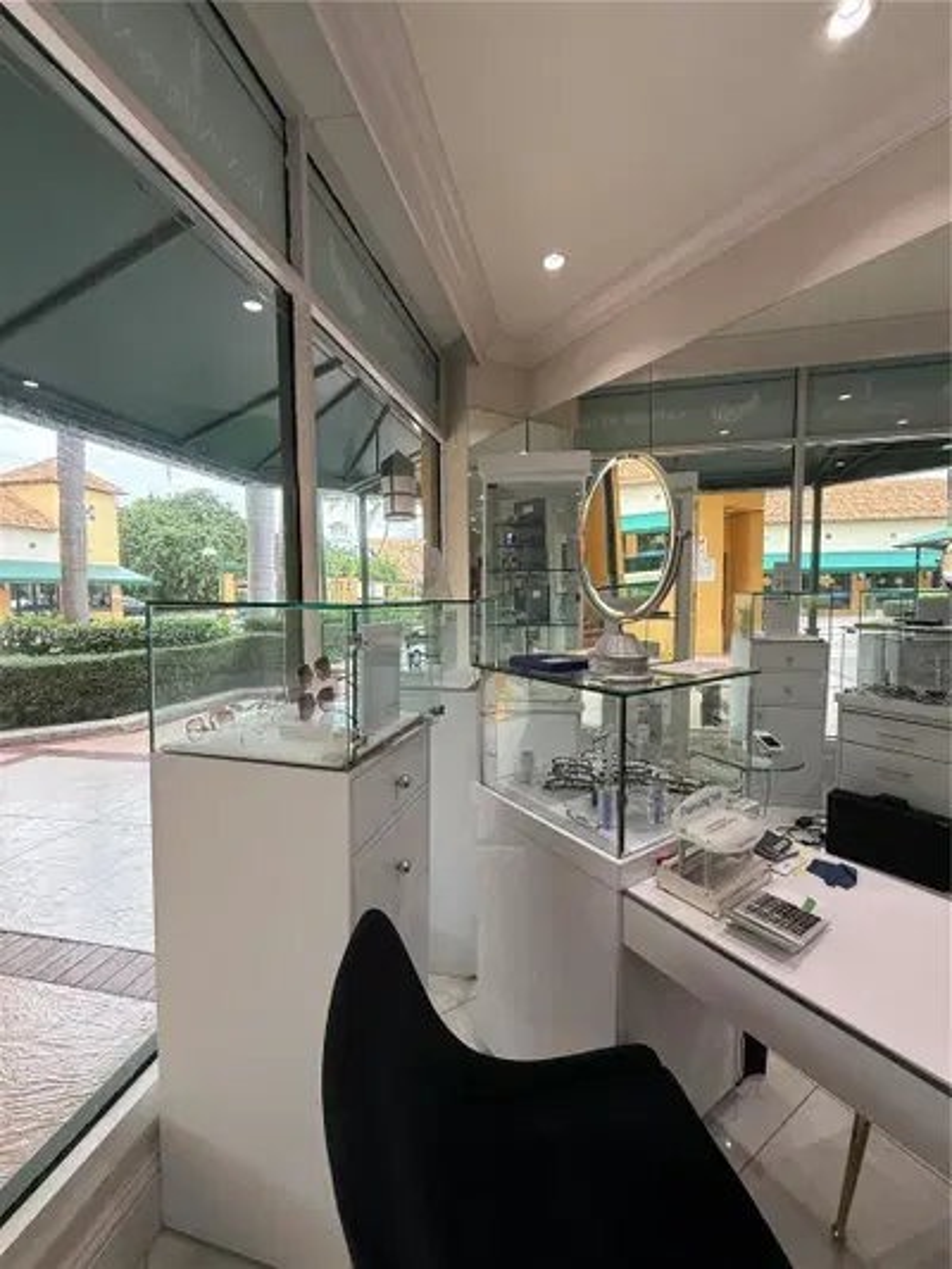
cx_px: 476
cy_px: 634
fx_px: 513
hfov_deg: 85.7
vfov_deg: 102.1
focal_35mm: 14
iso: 200
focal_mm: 2.22
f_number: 2.2
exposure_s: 1/120
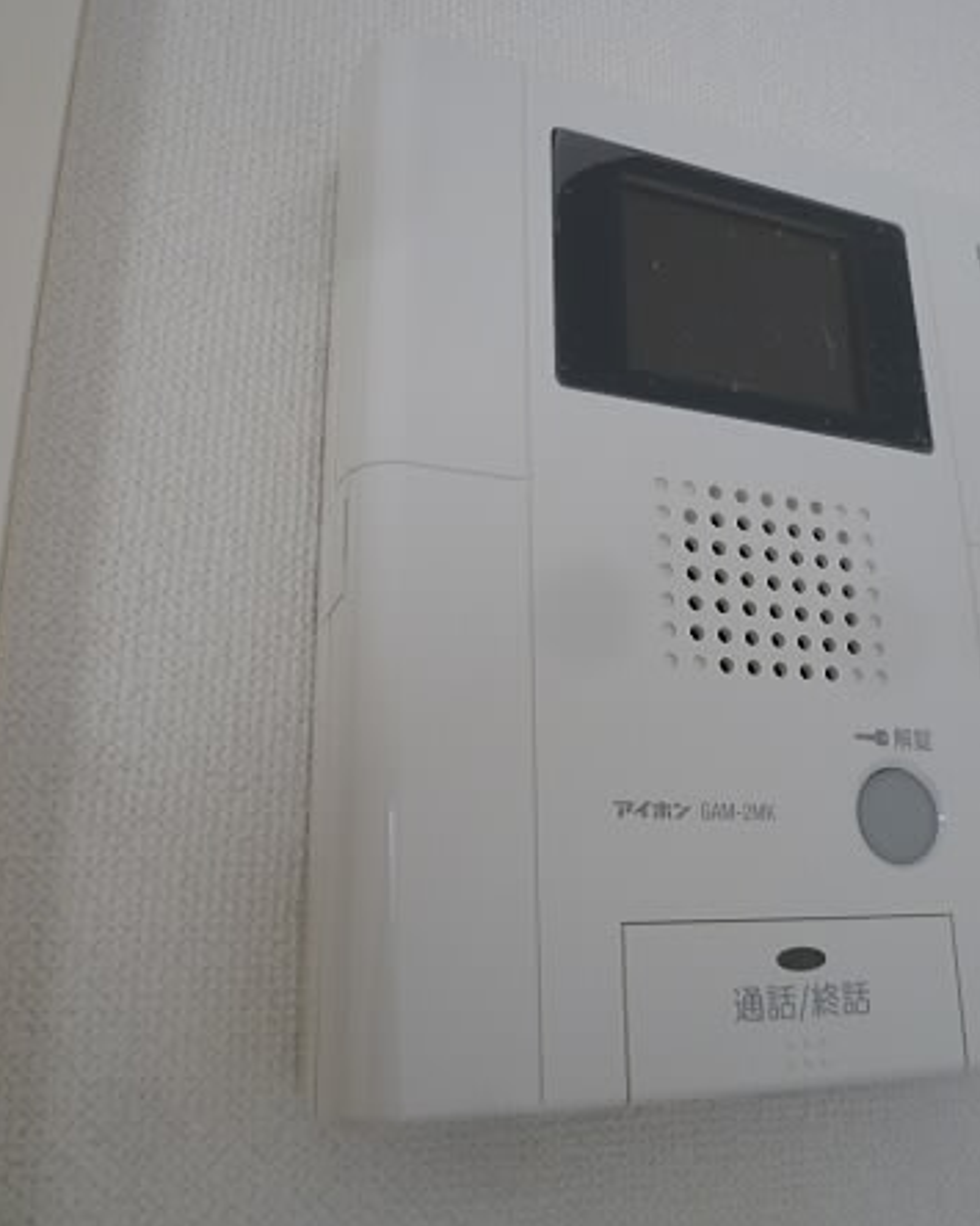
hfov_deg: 43.7
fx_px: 1197
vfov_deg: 54.2
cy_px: 616
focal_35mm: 33
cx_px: 682
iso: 100
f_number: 2.8
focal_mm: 4.5
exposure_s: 1/30
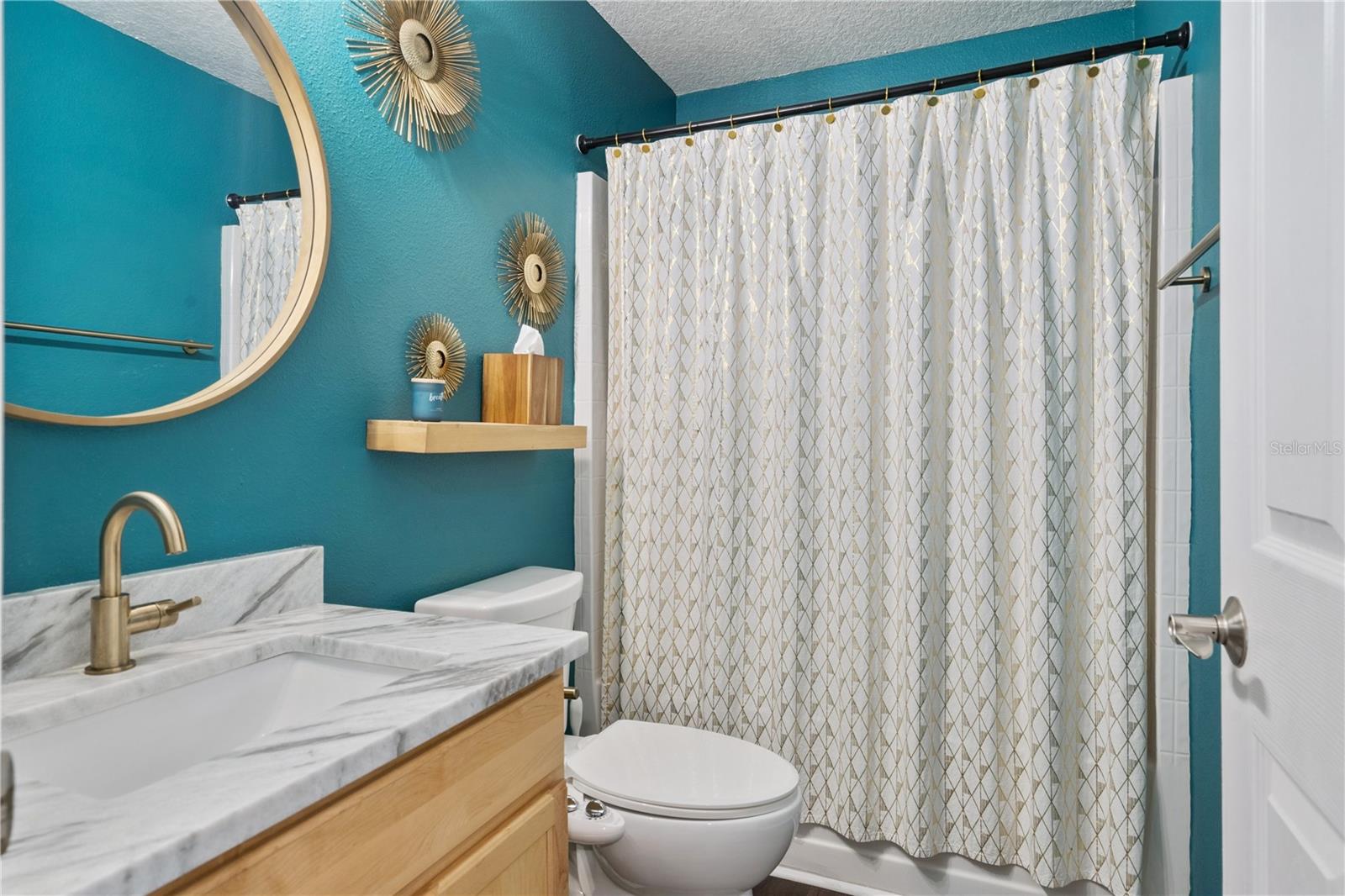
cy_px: 448
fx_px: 747
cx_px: 672
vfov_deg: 61.9
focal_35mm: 20
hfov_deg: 84.0
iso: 400
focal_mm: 20
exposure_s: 1/30
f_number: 9
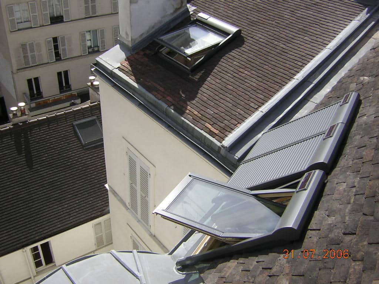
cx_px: 190
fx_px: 394
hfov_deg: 51.4
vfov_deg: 39.7
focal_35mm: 36
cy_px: 142
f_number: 5.2
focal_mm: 4.7
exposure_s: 1/328
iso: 50
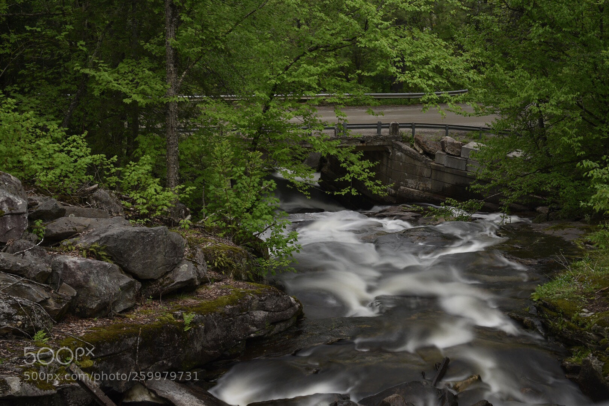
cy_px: 203
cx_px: 304
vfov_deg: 25.8
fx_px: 888
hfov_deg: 37.8
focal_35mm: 52
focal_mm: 35
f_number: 8
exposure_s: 10
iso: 100
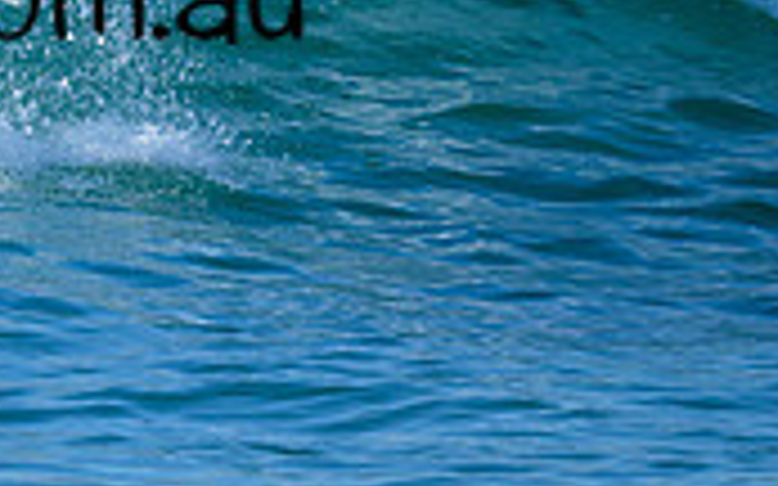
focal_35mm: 2736
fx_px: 57993
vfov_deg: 0.5
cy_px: -65
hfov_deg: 0.8
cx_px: -171
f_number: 6.3
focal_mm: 800
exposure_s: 1/2000
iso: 500
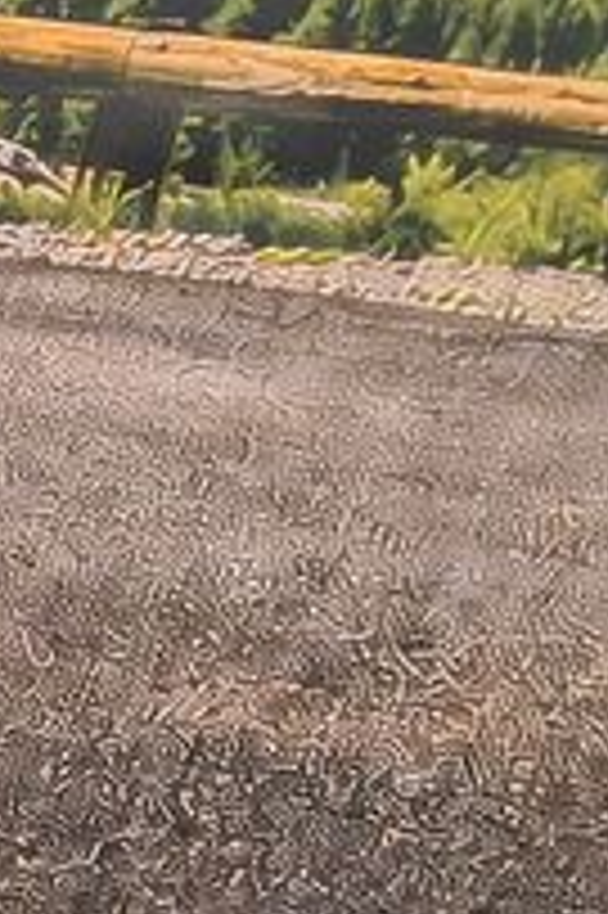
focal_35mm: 92
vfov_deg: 21.4
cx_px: -752
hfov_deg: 12.4
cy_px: 919
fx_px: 2334
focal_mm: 2.91
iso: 200
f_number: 1.9
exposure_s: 1/50
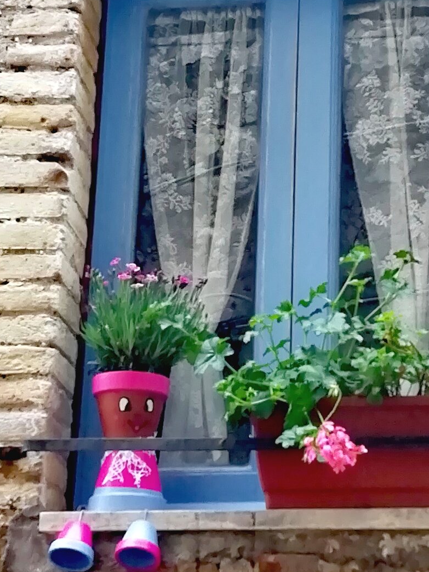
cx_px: 299
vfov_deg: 19.6
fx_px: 1652
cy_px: 238
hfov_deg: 14.8
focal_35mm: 100
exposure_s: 1/50
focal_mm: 3.21
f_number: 2.2
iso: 80
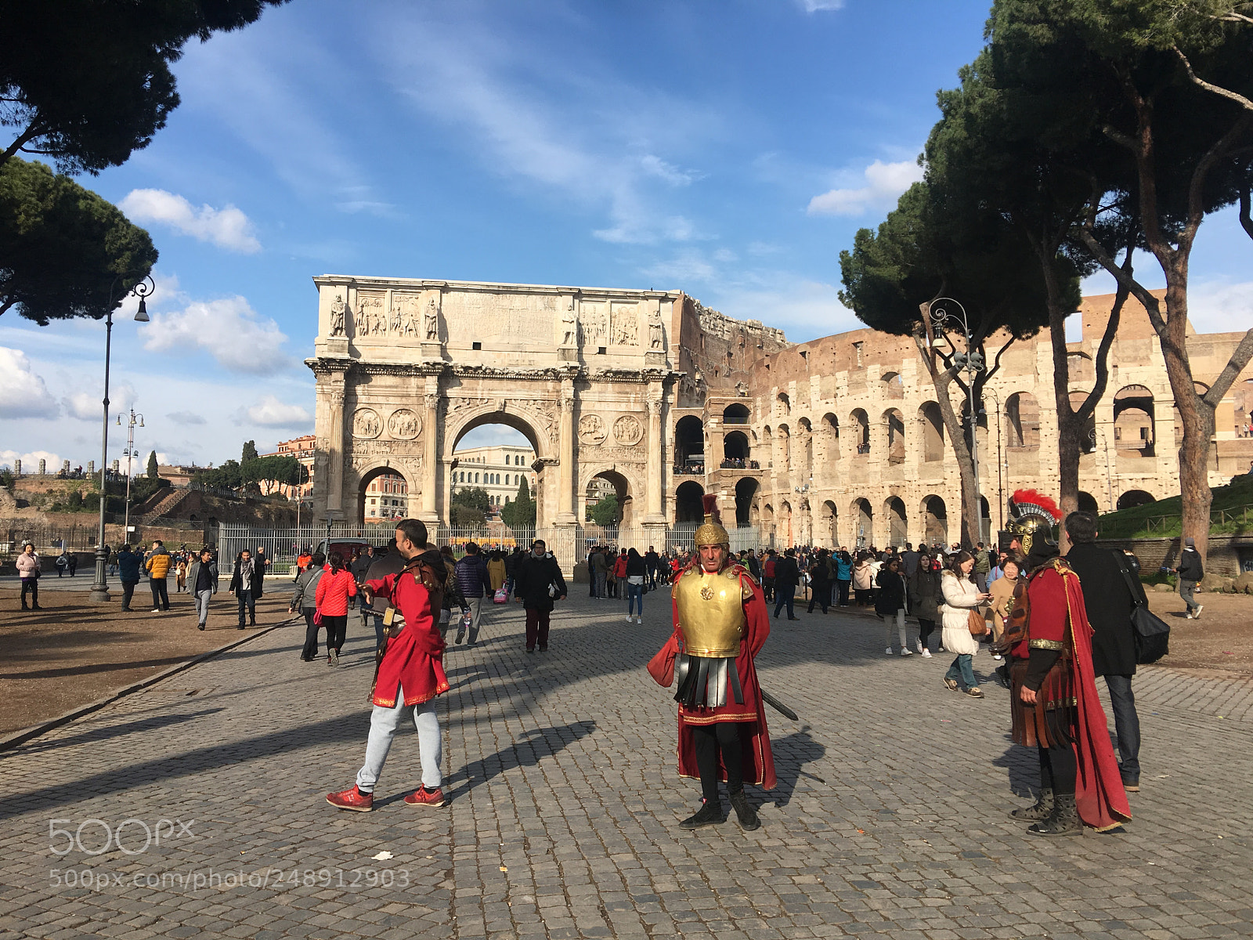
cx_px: 626
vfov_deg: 48.2
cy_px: 470
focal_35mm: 29
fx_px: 1050
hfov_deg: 61.7
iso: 25
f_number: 2.2
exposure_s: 1/1425
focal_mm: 4.15
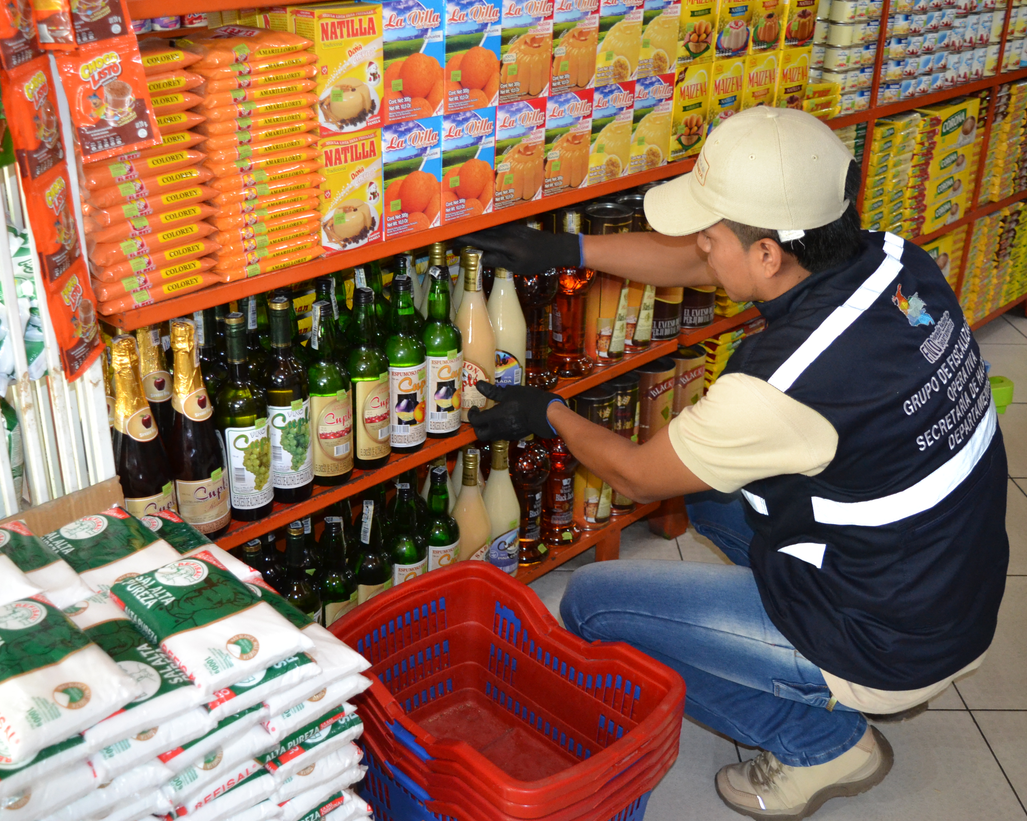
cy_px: 411
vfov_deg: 39.2
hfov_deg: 47.7
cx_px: 421
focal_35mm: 38
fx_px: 1155
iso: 1600
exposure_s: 1/60
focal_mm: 22
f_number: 3.8
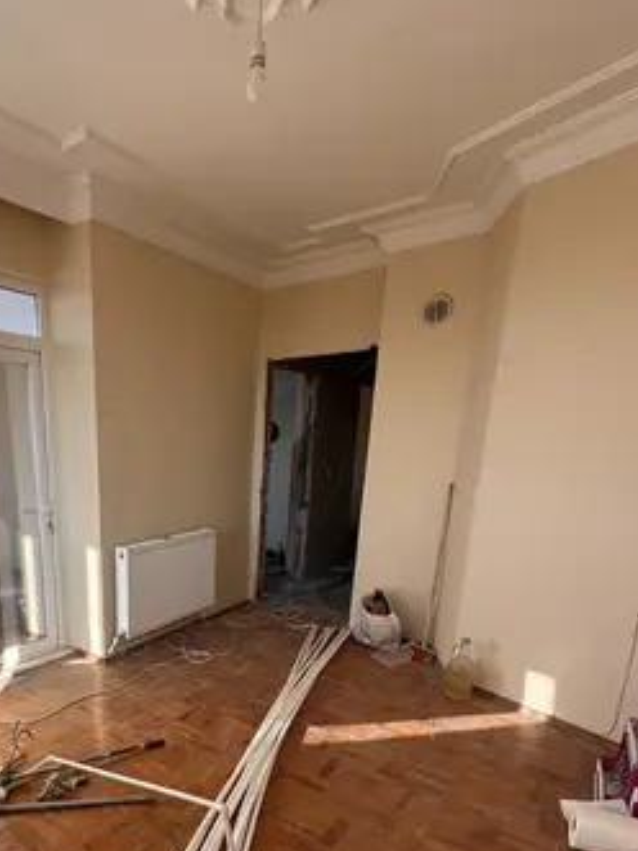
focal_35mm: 22
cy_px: 607
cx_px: 152
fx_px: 541
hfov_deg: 57.6
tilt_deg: -15.6
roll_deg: +0.2
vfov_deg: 72.6
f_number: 2.2
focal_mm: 2.22
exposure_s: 1/246
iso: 40
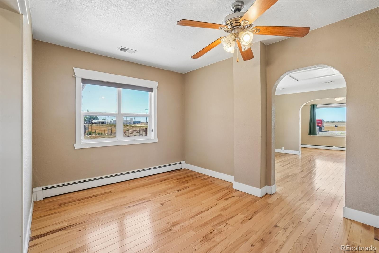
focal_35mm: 15
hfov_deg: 100.4
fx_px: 158
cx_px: 190
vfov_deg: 77.3
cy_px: 126
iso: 400
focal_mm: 10
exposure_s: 1/30
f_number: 8
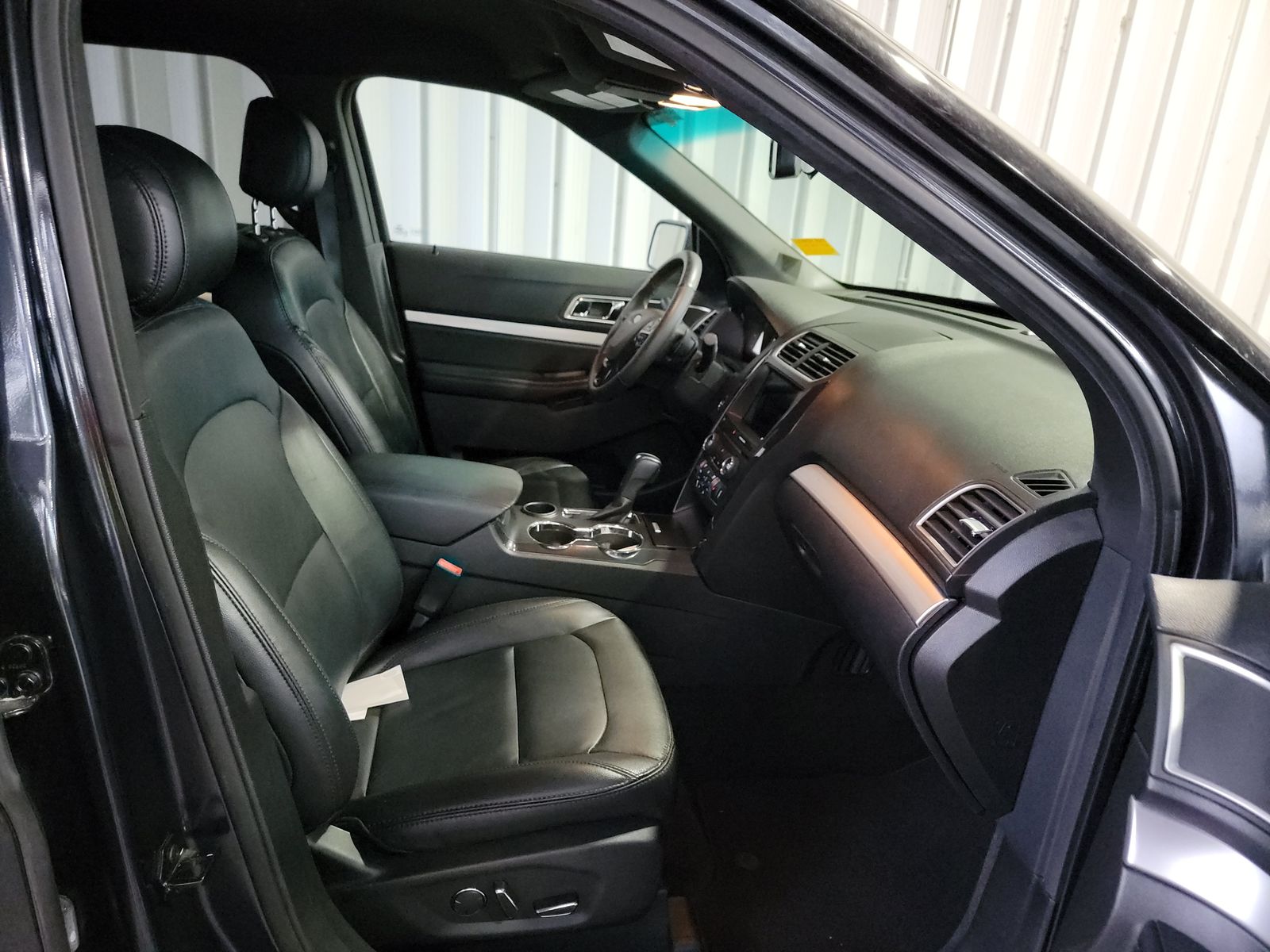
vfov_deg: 56.8
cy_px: 476
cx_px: 635
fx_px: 881
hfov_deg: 71.6
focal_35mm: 24
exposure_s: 1/59
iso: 2503
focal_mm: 6.7
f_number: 1.8
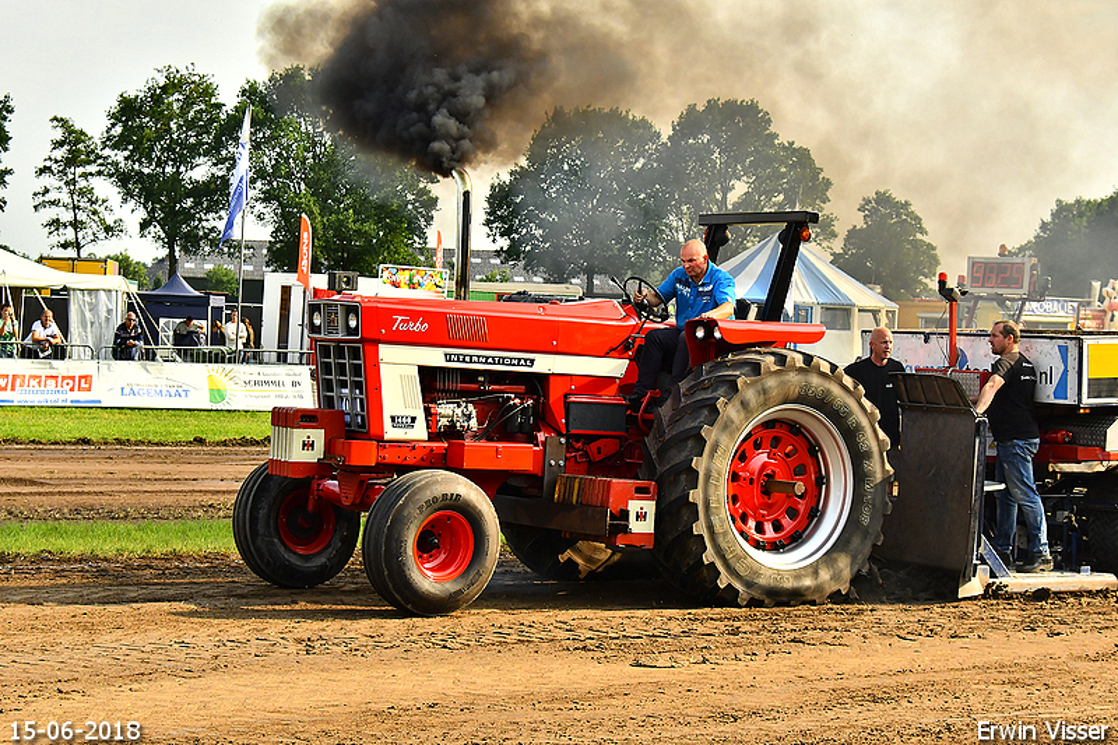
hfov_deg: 26.0
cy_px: 372
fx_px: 2422
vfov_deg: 17.5
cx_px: 559
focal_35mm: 78
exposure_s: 1/1600
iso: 500
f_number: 7.1
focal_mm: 52
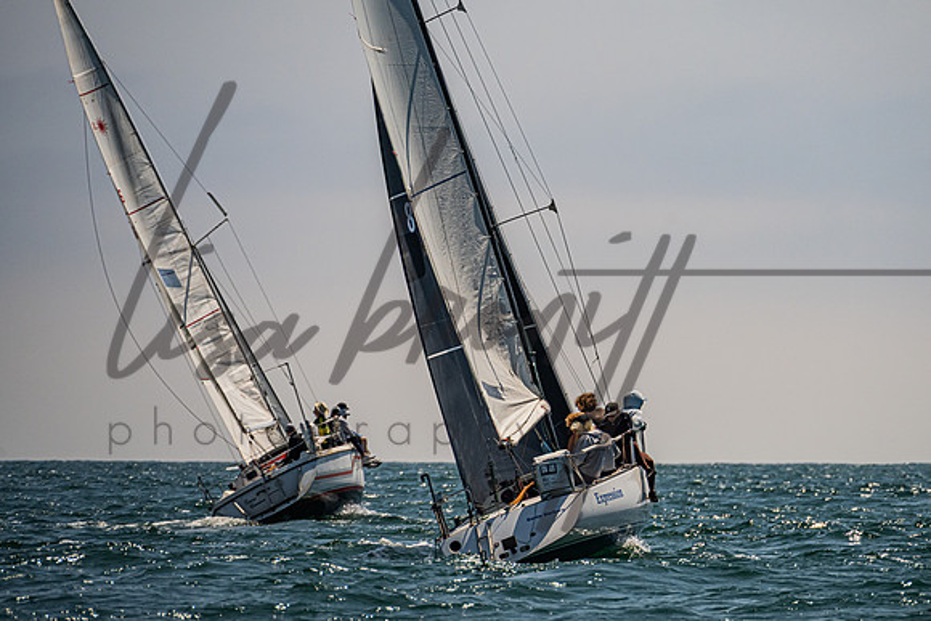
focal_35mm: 468
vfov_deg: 2.9
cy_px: 245
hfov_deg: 4.4
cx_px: 615
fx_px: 12098
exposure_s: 1/4000
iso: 500
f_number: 8
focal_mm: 340
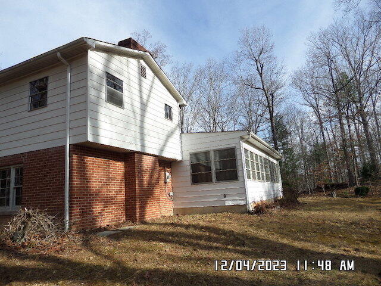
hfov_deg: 71.6
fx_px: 264
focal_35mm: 24
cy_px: 143
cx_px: 190
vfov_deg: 56.8
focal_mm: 4
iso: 100
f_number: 3.2
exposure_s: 1/750
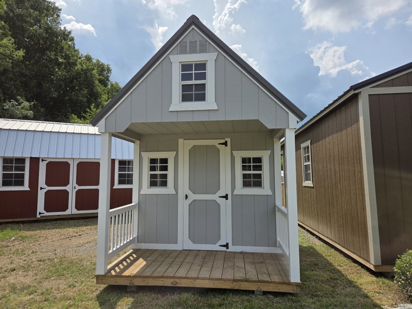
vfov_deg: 58.9
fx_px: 274
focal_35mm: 23
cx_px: 206
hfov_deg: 73.9
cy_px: 154
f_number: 1.8
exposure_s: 1/6839
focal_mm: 5.4
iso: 80
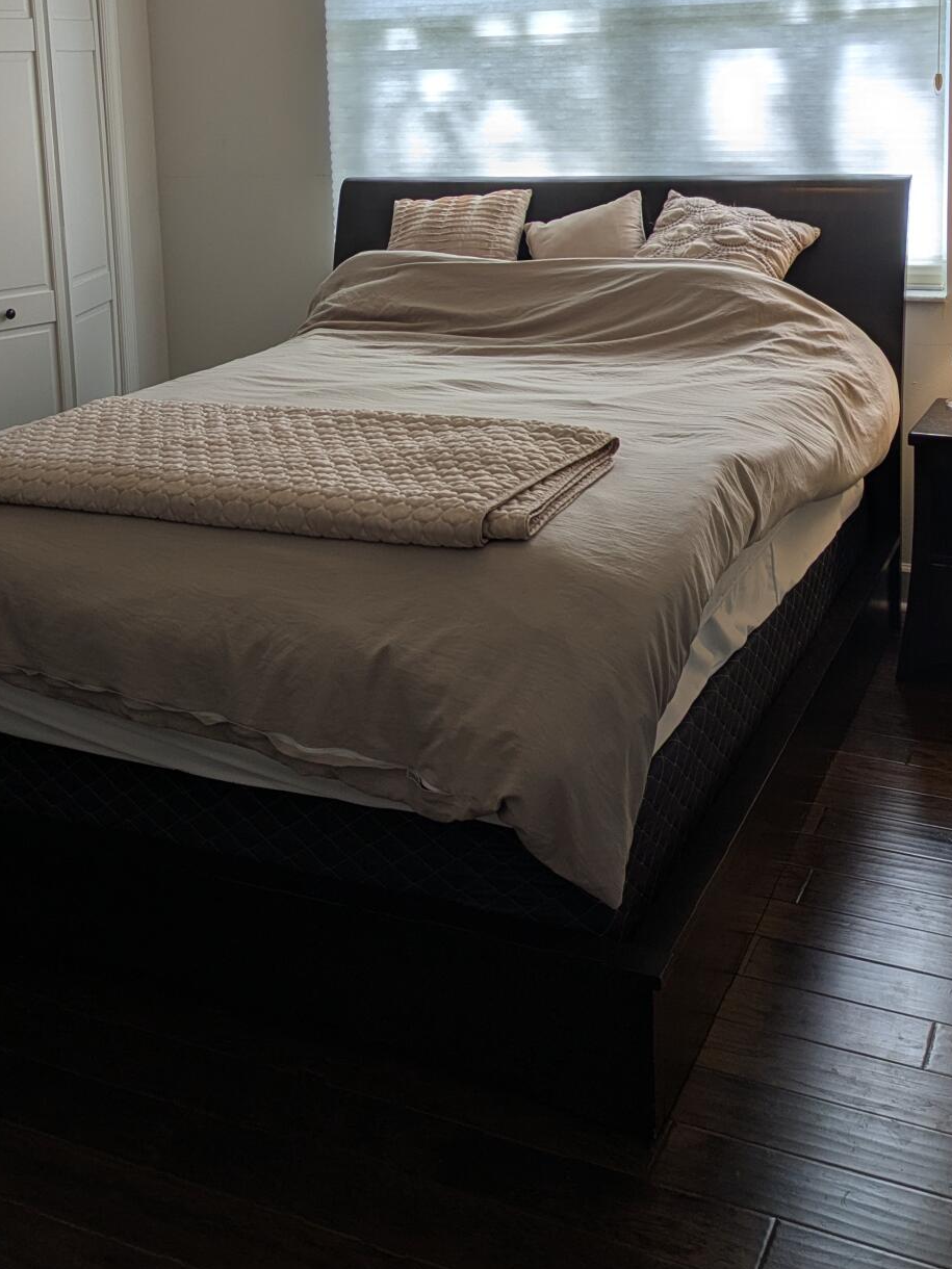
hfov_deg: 35.1
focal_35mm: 41
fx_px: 1503
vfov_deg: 44.0
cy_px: 290
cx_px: 438
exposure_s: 1/120
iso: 44
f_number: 1.89
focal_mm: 5.43
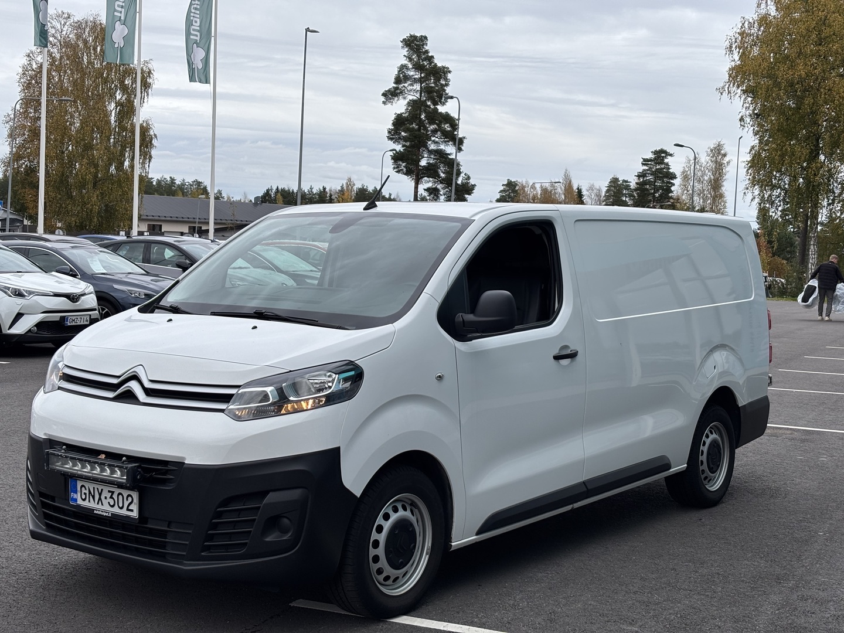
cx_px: 422
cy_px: 316
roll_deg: -2.2
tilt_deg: -3.4
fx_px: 1268
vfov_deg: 28.0
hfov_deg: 36.8
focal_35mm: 52
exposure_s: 1/775
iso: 32
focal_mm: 5.96
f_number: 1.6
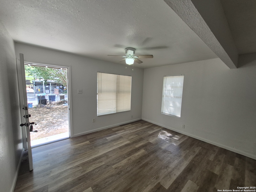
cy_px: 96
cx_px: 128
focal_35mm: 13
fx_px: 96
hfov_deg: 106.2
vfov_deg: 89.9
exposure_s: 1/120
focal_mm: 1.74
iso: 80
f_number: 2.2
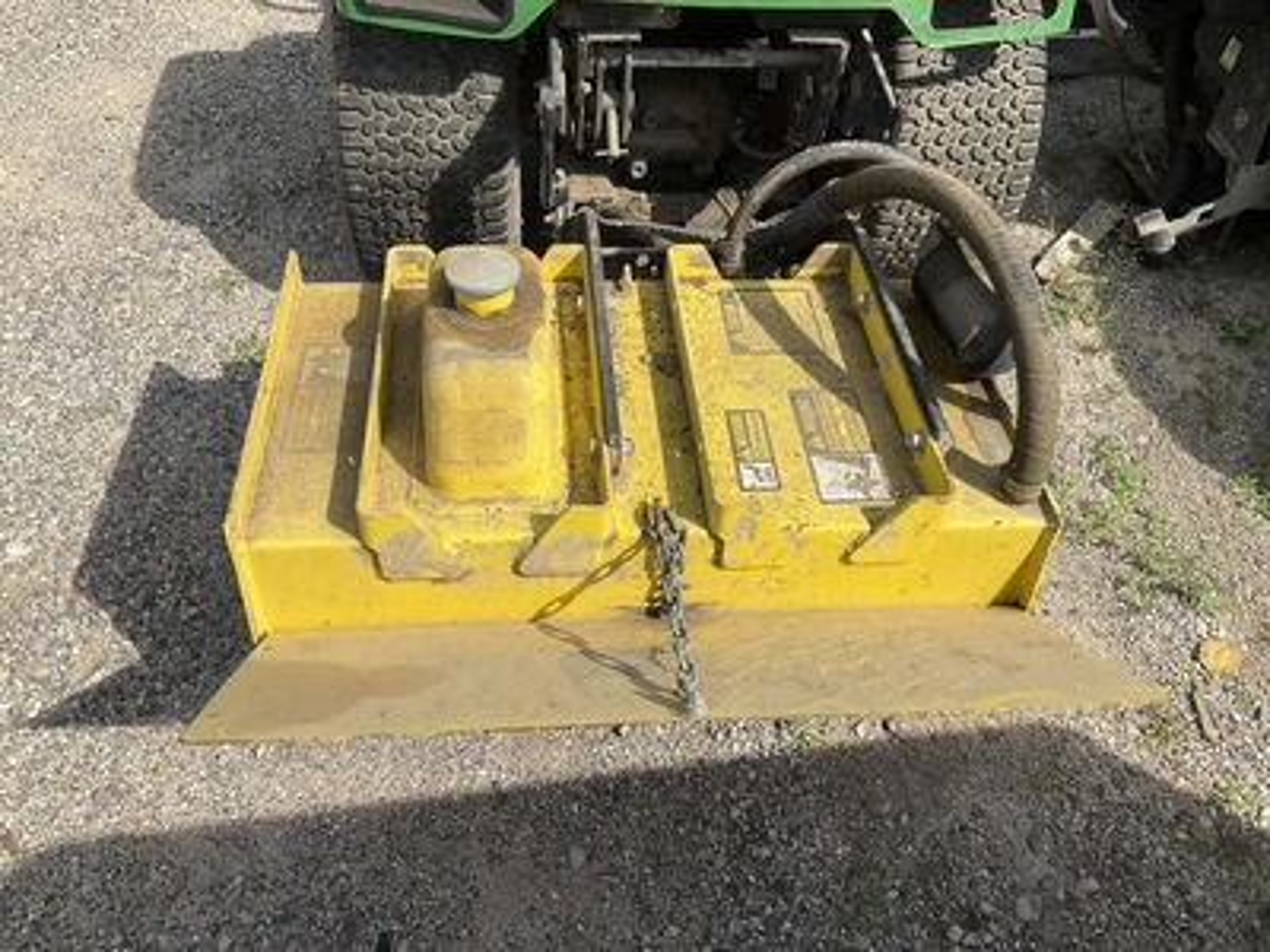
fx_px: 1064
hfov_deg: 61.7
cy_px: 476
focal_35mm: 29
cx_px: 635
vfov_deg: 48.2
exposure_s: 1/1412
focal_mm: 3
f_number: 1.8
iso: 25
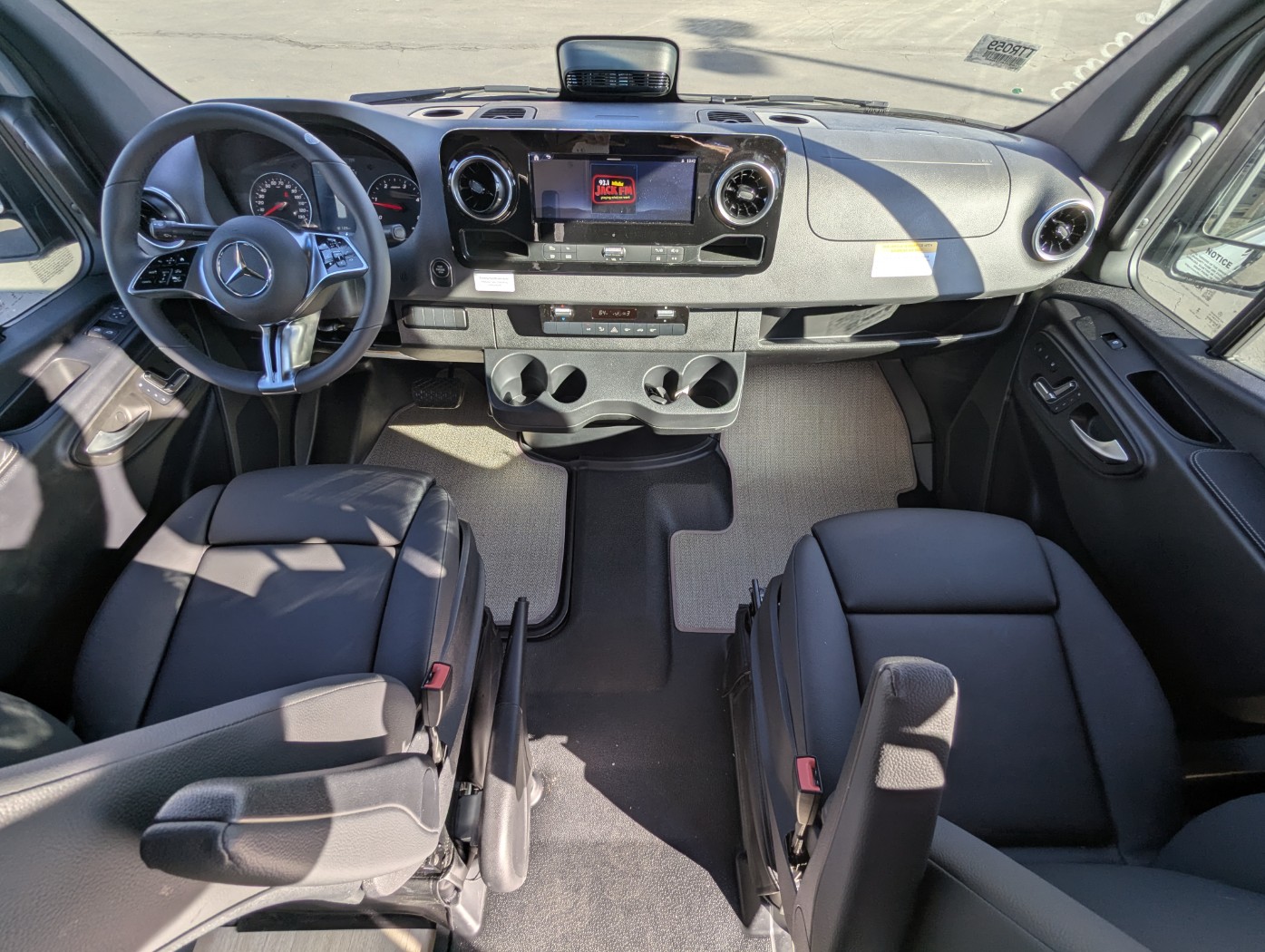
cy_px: 476
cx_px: 632
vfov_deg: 78.2
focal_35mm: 16
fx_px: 585
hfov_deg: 94.4
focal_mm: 2.35
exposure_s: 1/294
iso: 44
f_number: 2.2
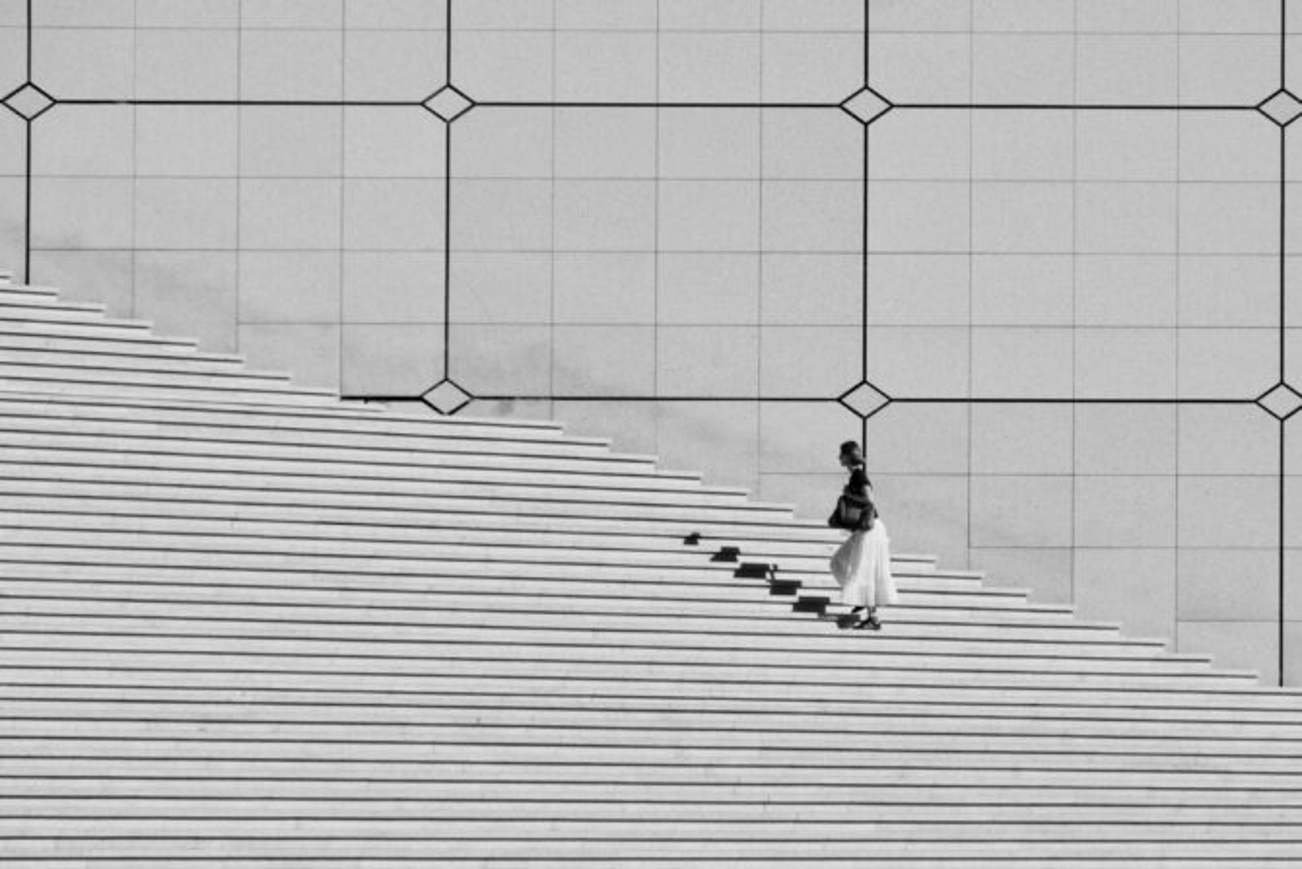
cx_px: 651
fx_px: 7343
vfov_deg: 6.8
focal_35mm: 203
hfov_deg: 10.1
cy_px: 434
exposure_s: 1/500
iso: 160
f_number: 9
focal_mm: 135
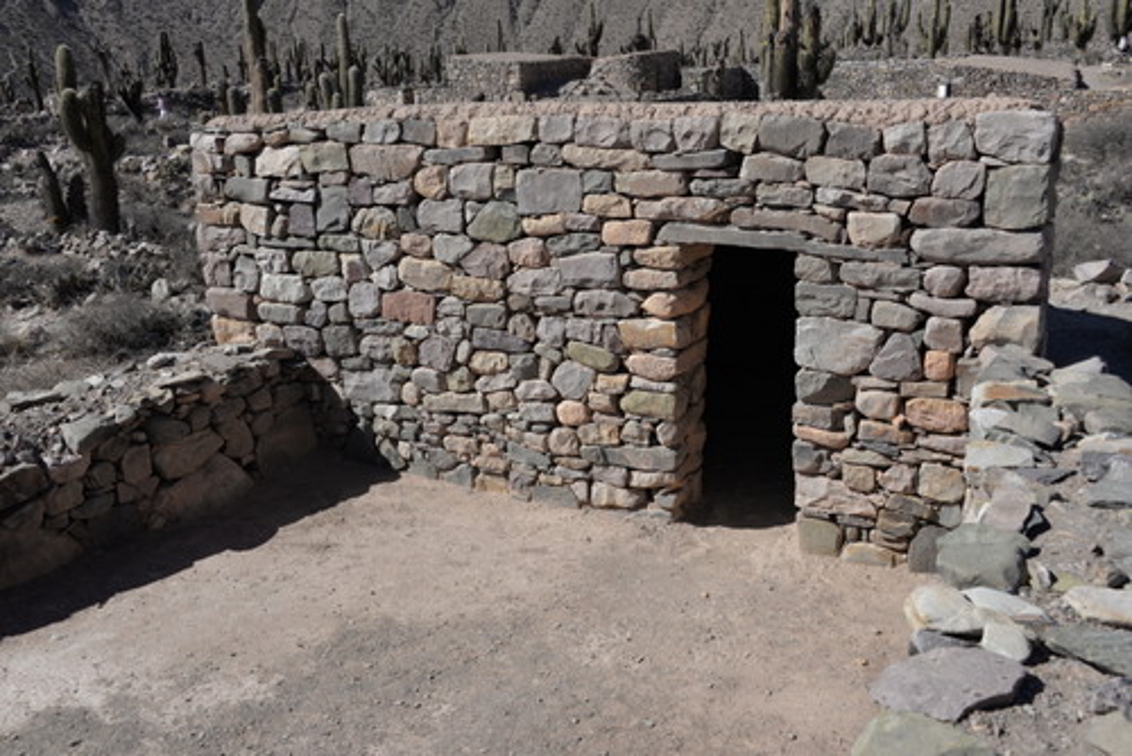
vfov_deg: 38.9
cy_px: 378
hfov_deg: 55.8
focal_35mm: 34
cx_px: 566
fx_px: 1070
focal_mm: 34
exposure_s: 1/320
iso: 100
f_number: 9
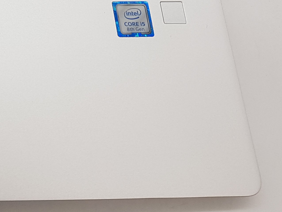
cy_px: -63
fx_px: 668
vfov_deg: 17.0
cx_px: -162
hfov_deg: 20.0
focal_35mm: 82
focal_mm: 4.2
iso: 40
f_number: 1.7
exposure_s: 1/256
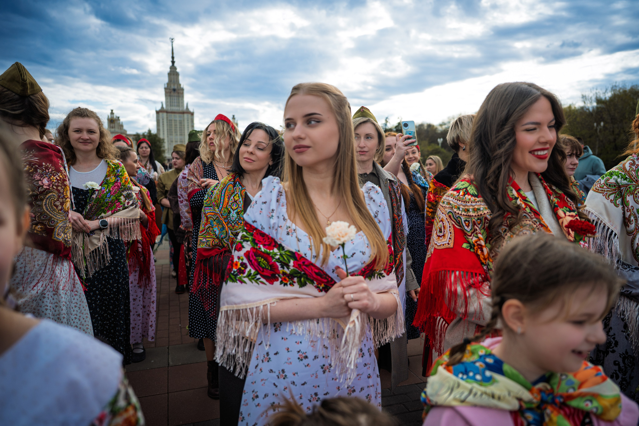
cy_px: 224
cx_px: 334
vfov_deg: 50.9
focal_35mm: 25
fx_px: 448
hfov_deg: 71.0
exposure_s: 1/2000
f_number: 2.8
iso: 160
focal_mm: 24
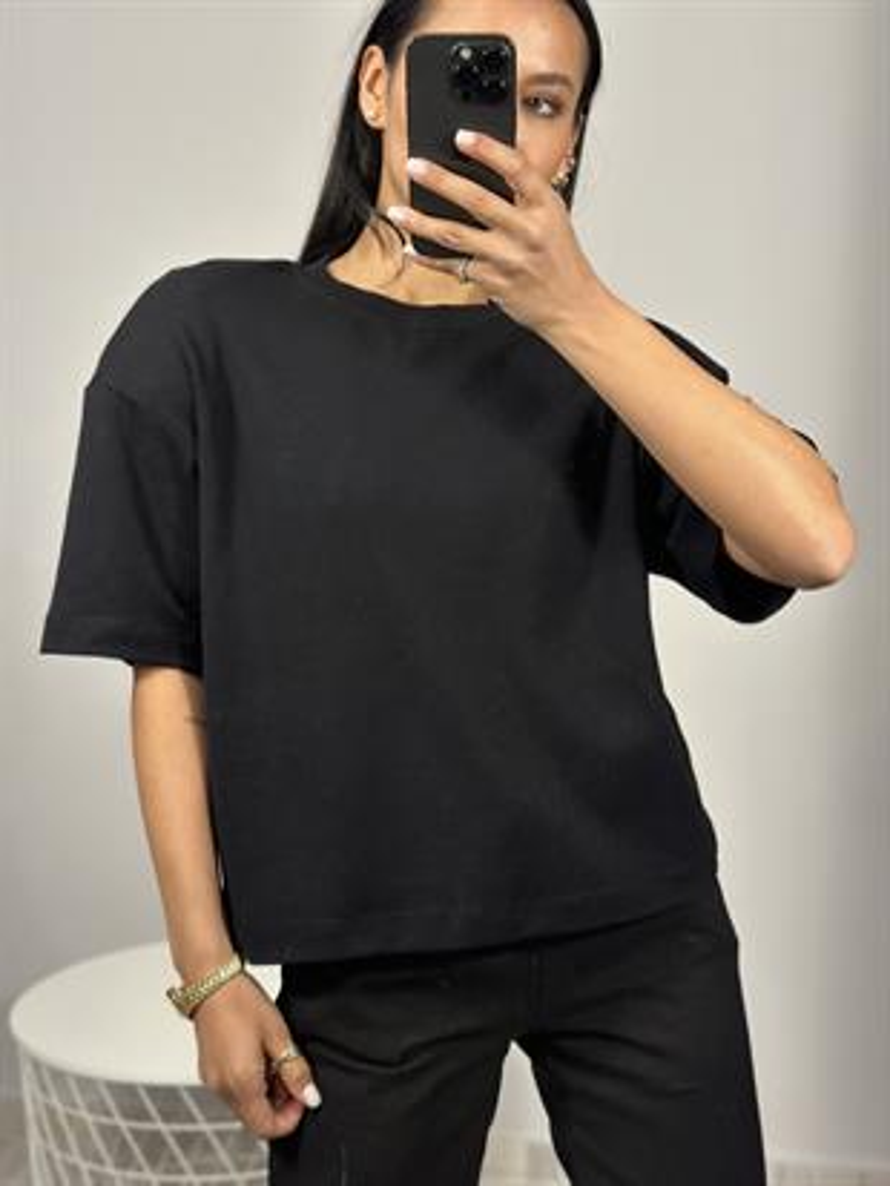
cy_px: 593
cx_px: 445
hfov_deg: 30.3
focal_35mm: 48
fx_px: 1645
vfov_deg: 39.6
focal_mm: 6.86
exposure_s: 1/100
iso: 160
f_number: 1.78
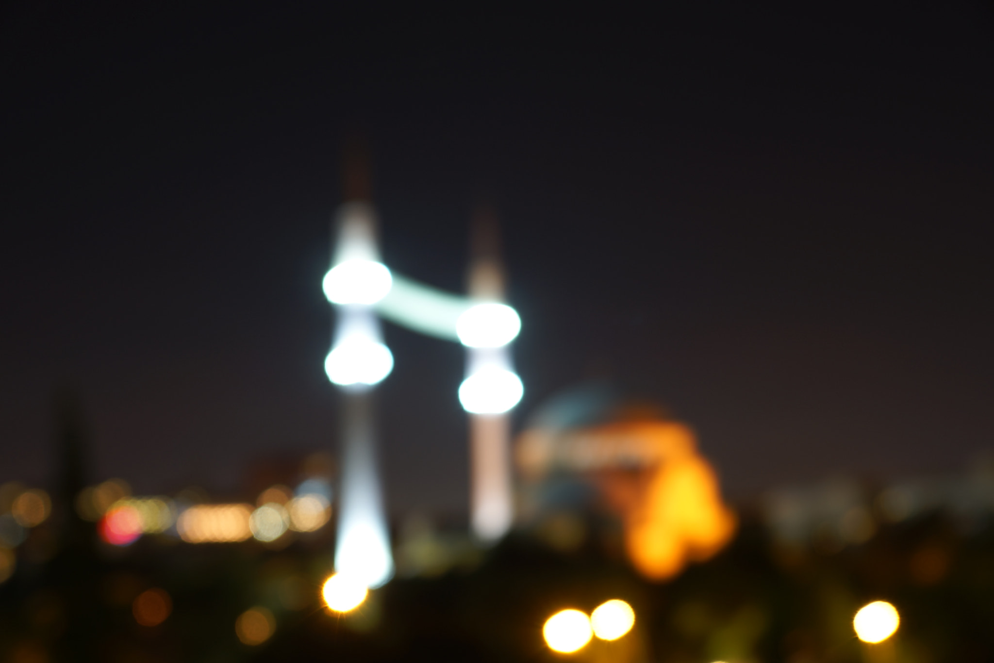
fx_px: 1242
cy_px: 332
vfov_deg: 29.9
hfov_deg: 43.6
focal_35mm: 45
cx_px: 497
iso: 50
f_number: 4
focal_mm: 30
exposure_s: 10
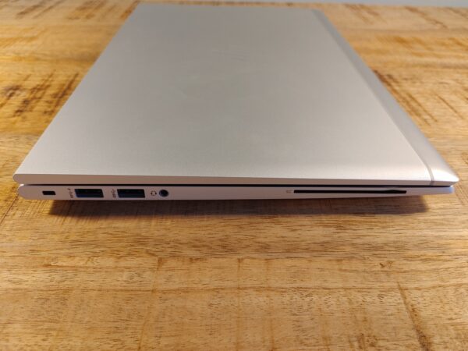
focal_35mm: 26
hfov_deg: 67.3
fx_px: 352
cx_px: 234
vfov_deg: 53.1
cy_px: 176
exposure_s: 1/100
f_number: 1.8
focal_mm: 4.81
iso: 350
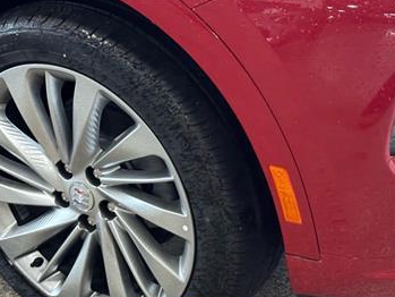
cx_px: 164
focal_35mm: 88
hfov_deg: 22.2
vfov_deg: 16.7
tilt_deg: -34.7
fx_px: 1005
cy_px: 234
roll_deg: -0.4
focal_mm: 6.76
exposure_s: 1/60
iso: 200
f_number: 1.78
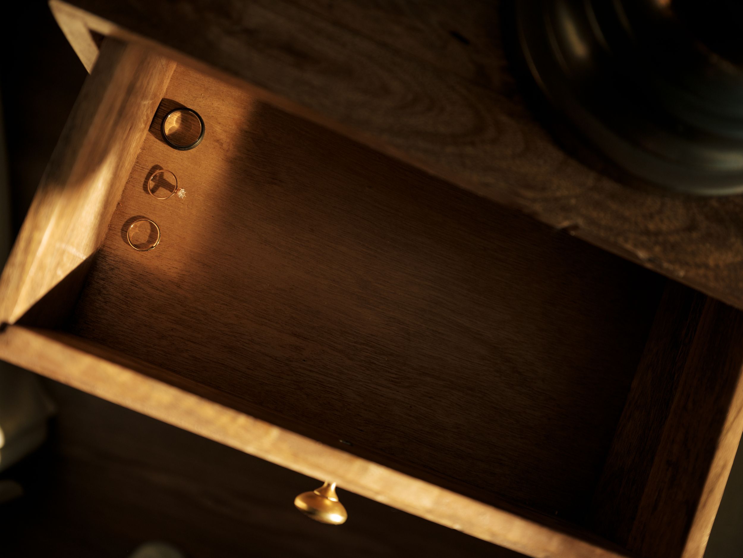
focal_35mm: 40
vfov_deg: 36.0
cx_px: 372
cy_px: 279
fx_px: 859
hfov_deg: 46.8
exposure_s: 1/1600
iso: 800
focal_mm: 50
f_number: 3.5
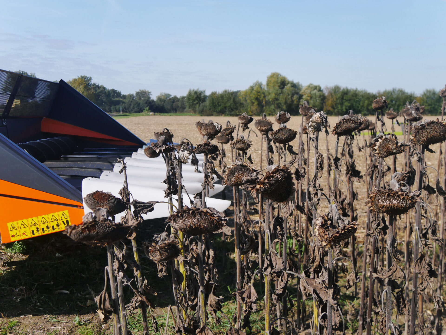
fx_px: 541
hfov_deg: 44.8
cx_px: 223
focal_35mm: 42
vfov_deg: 34.4
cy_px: 168
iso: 500
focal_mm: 21
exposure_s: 1/1300
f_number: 4
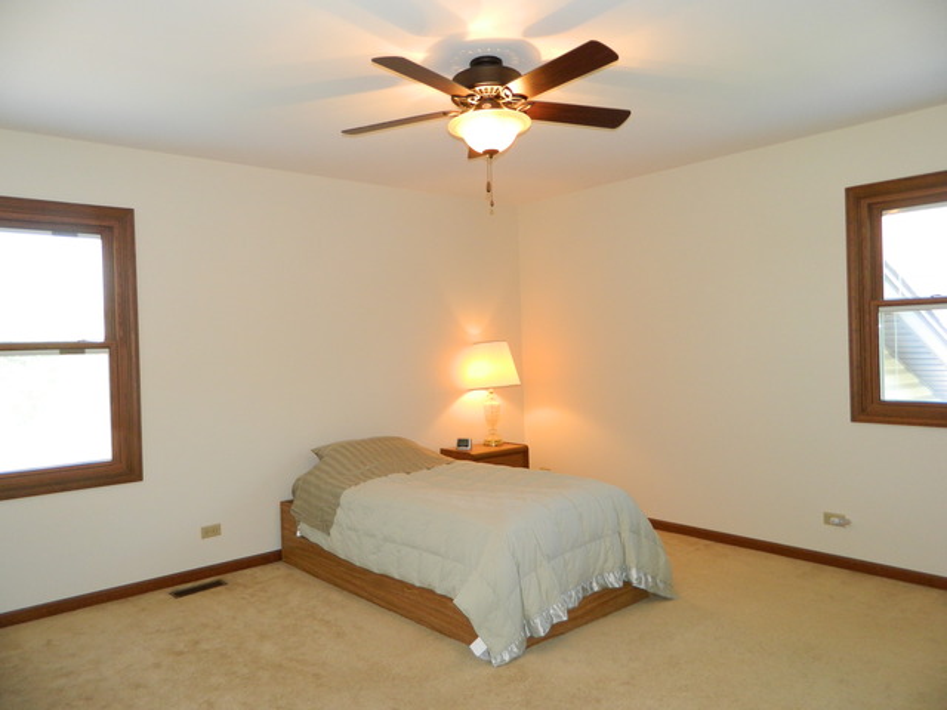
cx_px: 474
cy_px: 355
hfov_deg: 69.4
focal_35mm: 25
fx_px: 684
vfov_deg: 54.9
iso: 200
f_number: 3.1
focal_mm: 4.5
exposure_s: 1/30
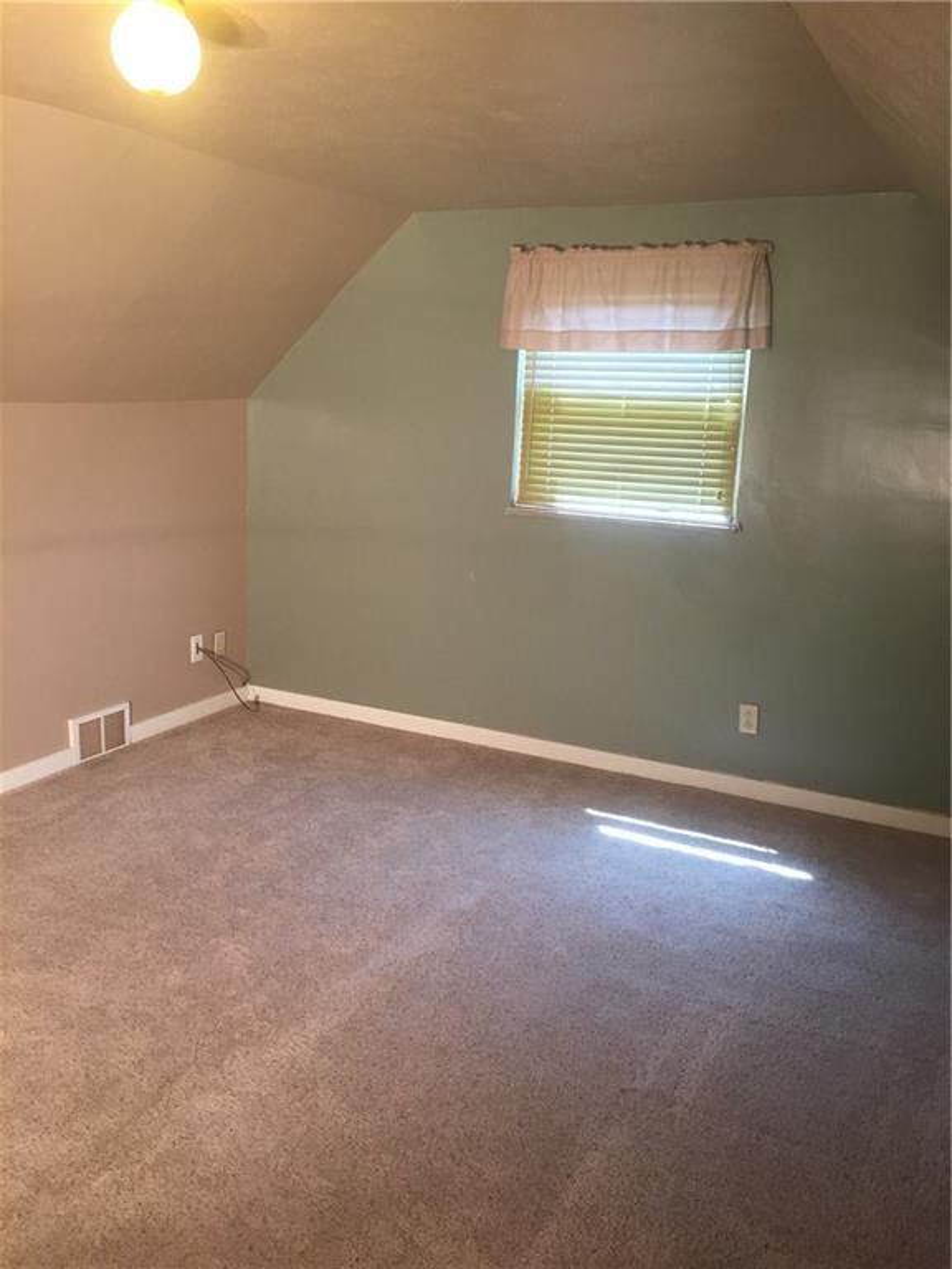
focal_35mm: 29
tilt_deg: -12.2
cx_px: 476
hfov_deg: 48.2
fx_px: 1063
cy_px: 634
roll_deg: -2.1
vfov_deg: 61.7
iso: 50
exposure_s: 1/30
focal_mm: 4.15
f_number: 2.2
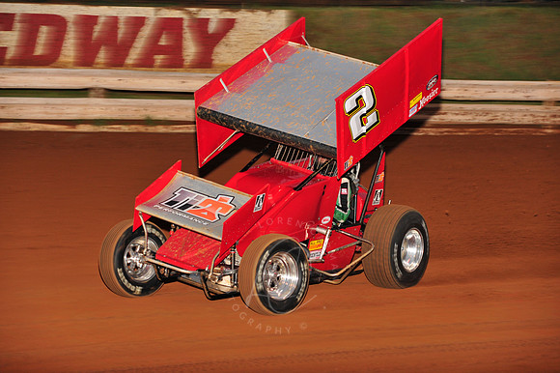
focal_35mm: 125
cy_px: 186
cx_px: 280
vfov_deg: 11.0
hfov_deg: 16.4
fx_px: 1943
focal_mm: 125
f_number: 5.6
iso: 800
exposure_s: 1/320
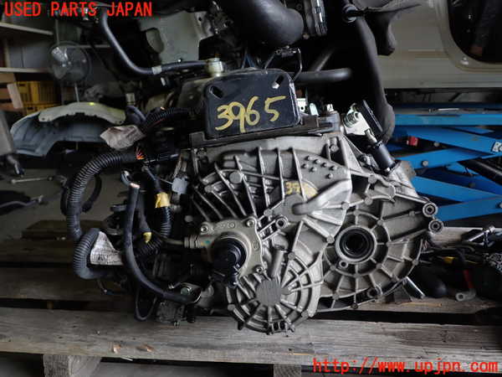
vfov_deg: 46.8
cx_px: 251
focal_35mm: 30
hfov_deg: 60.0
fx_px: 435
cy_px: 188
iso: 100
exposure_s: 1/80
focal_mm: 5.4
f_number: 2.3
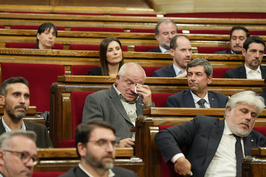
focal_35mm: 200
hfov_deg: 10.3
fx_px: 1478
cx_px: 133
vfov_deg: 6.9
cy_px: 88
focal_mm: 200
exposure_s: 1/250
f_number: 4.5
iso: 4000
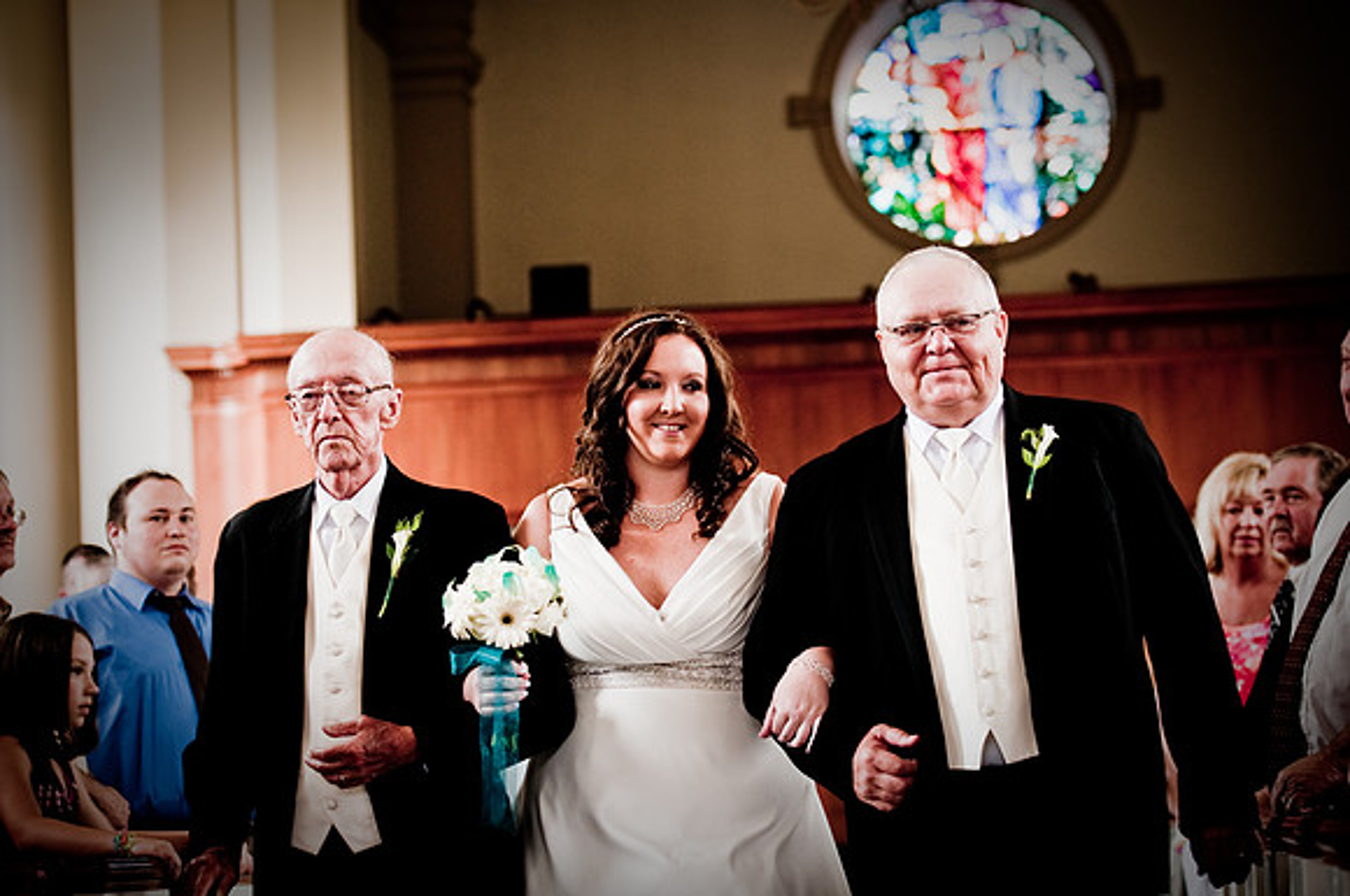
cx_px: 675
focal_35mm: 105
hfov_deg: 19.5
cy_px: 448
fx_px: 3932
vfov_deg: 13.0
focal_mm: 70
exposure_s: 1/50
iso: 200
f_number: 2.8
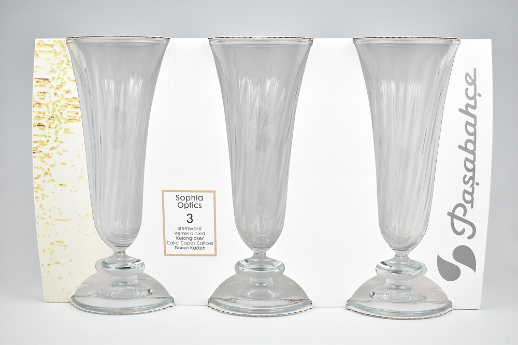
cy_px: 172
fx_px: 755
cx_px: 259
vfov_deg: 25.7
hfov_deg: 37.9
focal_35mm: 52
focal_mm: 35
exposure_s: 1/100
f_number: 4.5
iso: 400
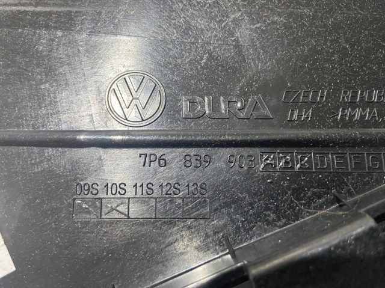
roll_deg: +14.2
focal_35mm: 25
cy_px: 144
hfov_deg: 69.4
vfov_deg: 54.8
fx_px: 278
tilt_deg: -42.8
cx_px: 192
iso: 400
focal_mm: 4.25
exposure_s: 1/50
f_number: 1.8
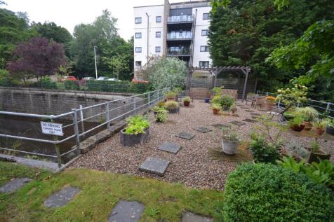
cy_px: 111
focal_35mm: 15
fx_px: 139
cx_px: 167
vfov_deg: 77.3
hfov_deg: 100.4
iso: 220
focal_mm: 10
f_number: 5.6
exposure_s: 1/125
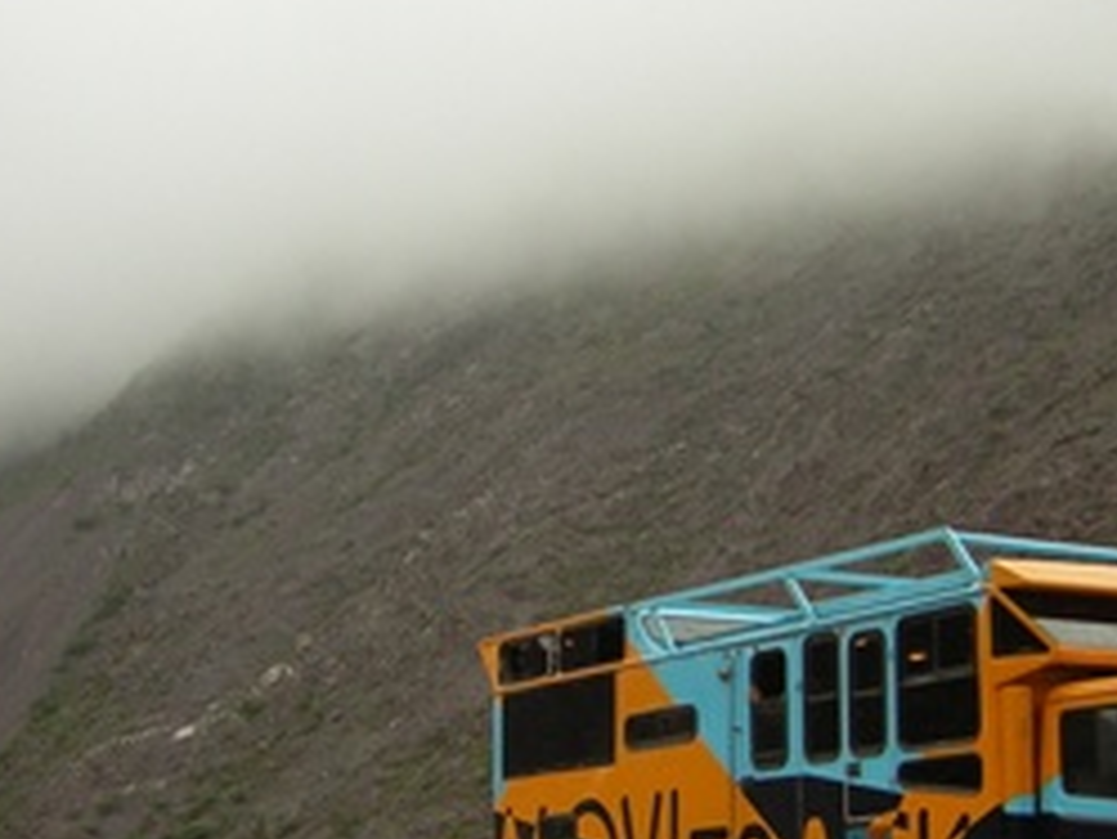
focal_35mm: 69
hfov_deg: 27.9
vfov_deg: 21.3
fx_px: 2228
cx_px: 758
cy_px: 534
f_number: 2.8
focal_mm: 5.6
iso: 68
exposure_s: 1/30
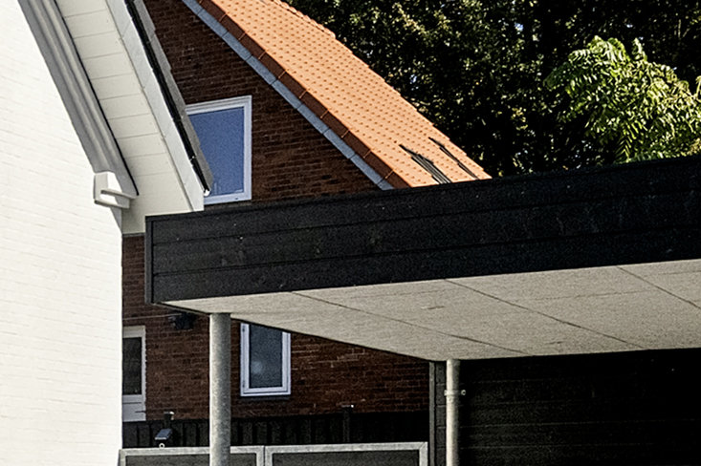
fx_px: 1674
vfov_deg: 15.9
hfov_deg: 18.5
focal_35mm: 86
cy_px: 199
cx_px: -555
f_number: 8
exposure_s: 1/4000
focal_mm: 21
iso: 500
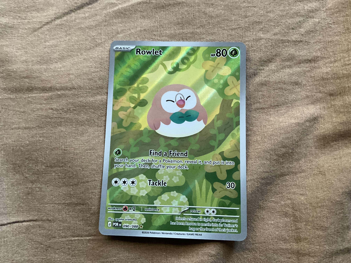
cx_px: 176
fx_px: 294
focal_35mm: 29
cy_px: 132
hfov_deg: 61.7
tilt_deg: -82.9
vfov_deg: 48.2
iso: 320
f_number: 1.8
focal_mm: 3
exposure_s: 1/40
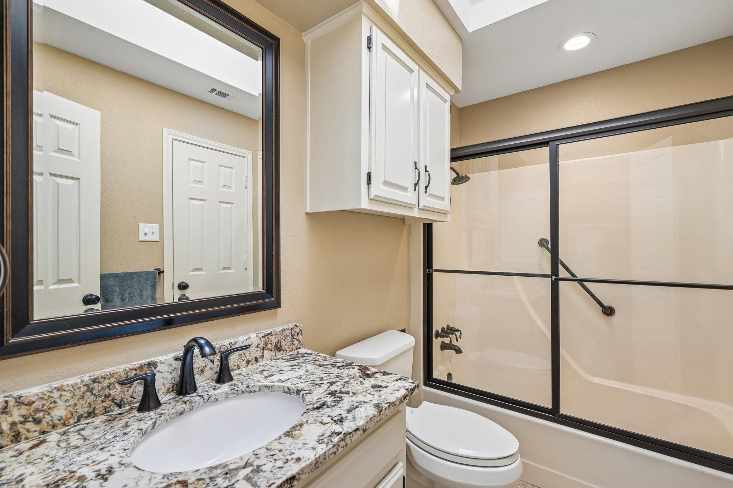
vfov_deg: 75.5
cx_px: 366
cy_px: 244
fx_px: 316
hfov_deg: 98.5
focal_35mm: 16
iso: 400
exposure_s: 1/30
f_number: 8
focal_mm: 15.5
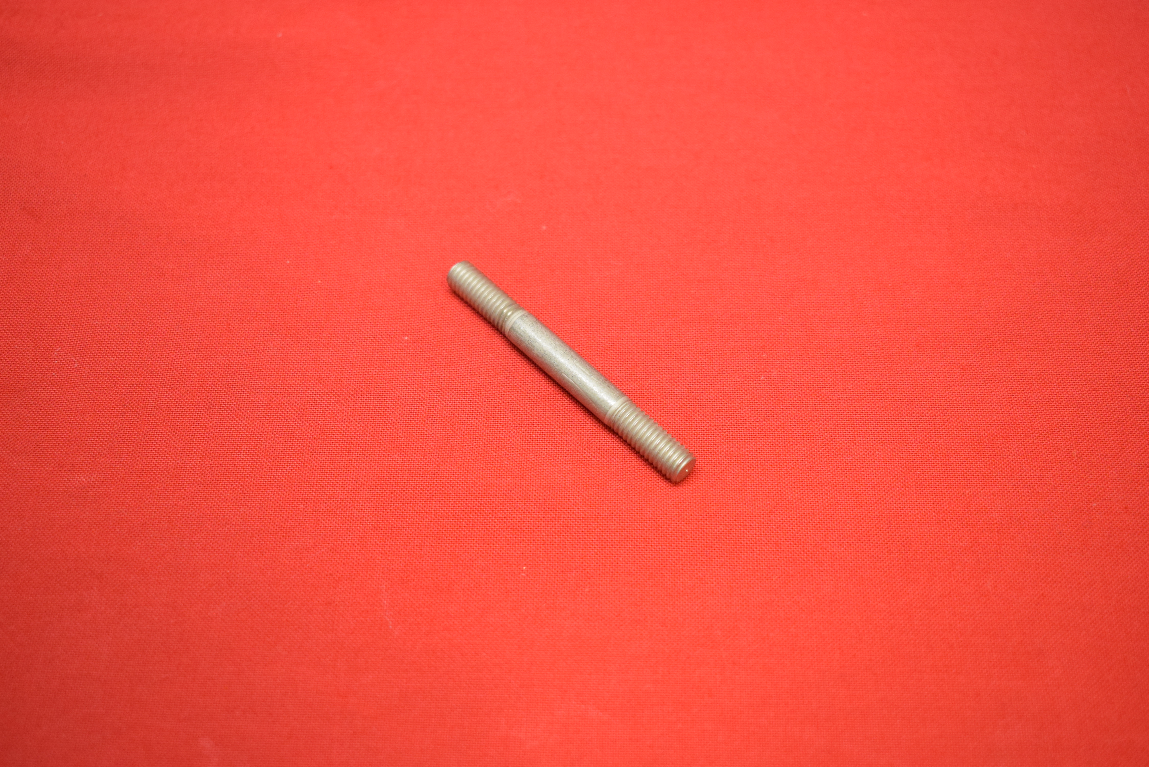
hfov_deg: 42.3
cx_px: 574
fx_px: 1484
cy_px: 384
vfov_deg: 29.0
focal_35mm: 46
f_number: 5
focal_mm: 31
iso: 2000
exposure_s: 1/125
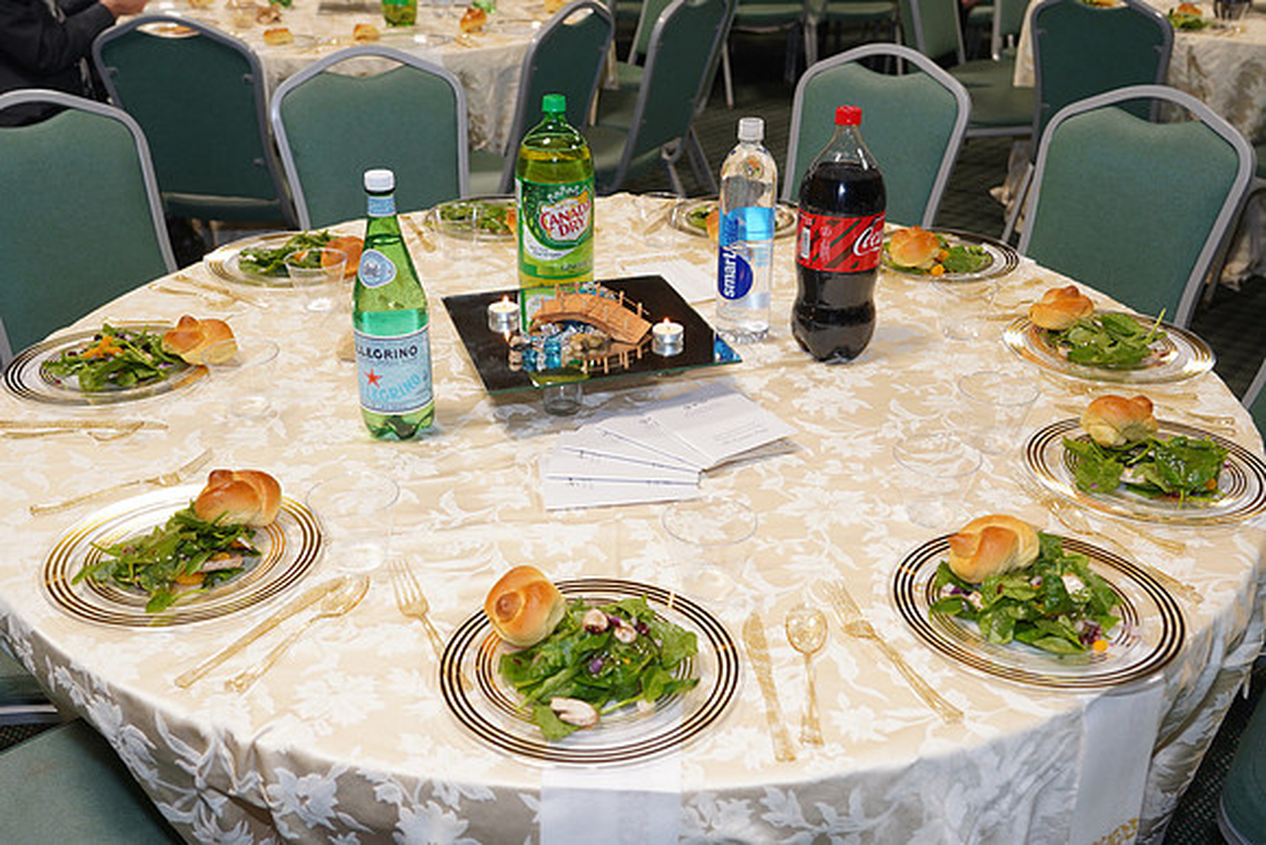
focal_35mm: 34
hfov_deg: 55.8
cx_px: 633
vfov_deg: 38.9
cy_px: 422
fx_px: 1196
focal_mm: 34
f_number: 5.6
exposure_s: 1/100
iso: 1250
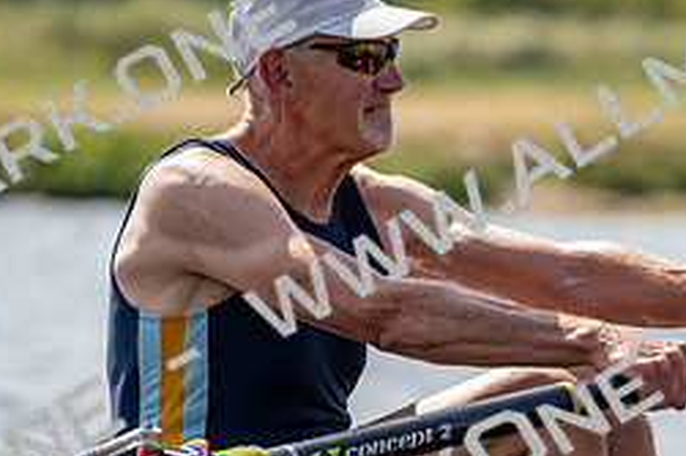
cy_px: 345
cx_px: 582
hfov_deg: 2.6
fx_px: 15005
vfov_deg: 1.7
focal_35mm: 788
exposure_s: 1/1600
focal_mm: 341
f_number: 6.3
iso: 250
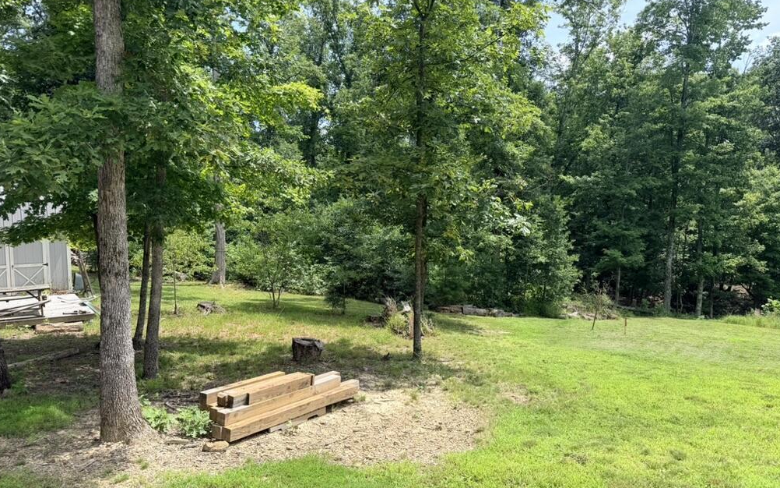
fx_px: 553
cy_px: 251
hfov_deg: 70.4
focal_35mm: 26
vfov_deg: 47.6
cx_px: 391
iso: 80
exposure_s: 1/1689
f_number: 1.78
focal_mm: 6.76
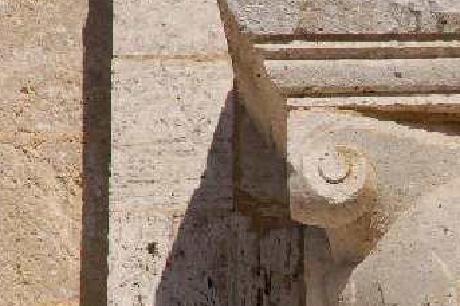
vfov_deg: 2.7
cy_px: 213
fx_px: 6472
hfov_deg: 4.1
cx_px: 577
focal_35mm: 507
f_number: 9.5
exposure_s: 1/1500
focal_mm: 116
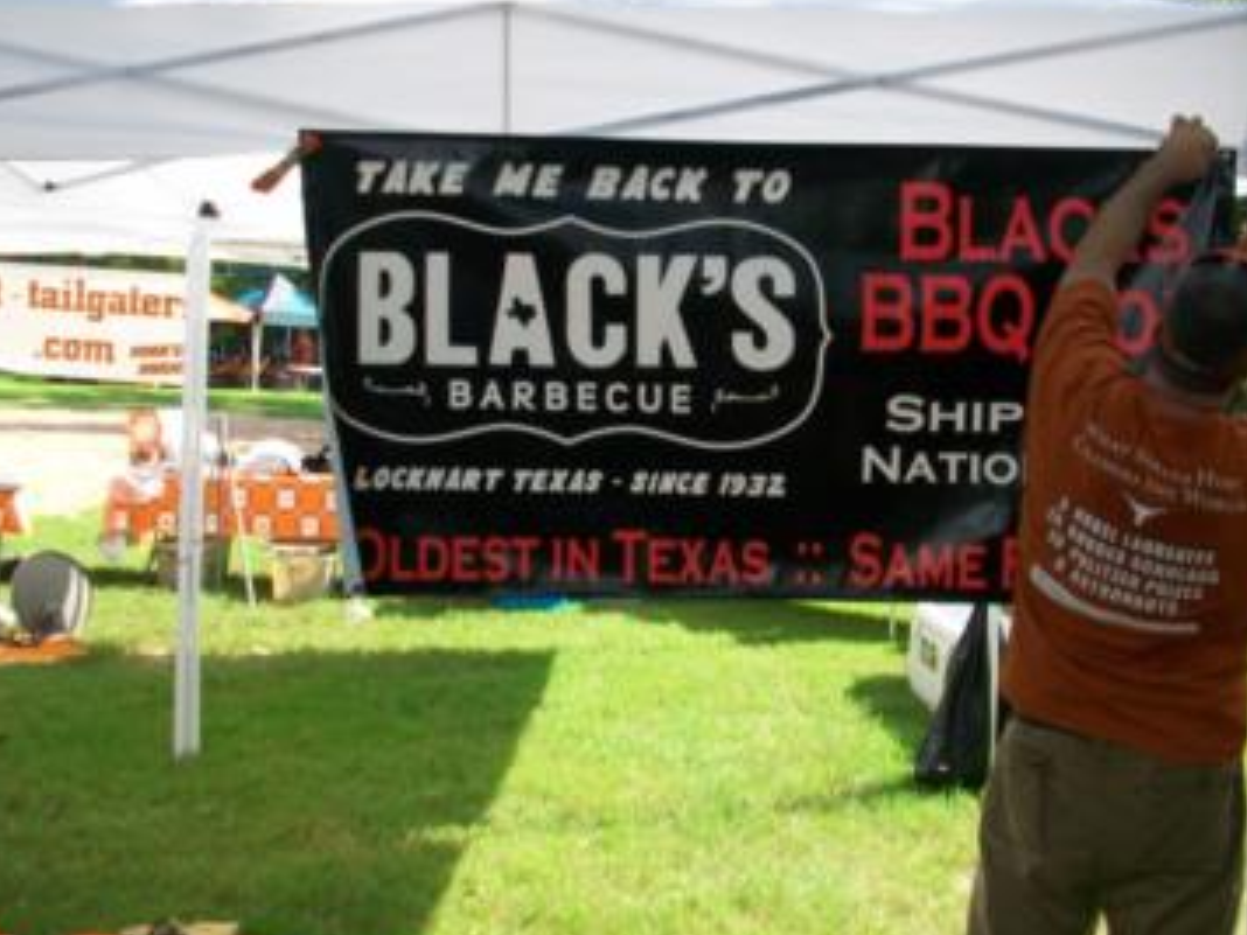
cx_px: 750
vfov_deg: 32.1
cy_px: 387
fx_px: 1621
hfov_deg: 41.9
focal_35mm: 45
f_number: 2.8
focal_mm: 5.7
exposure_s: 1/320
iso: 64
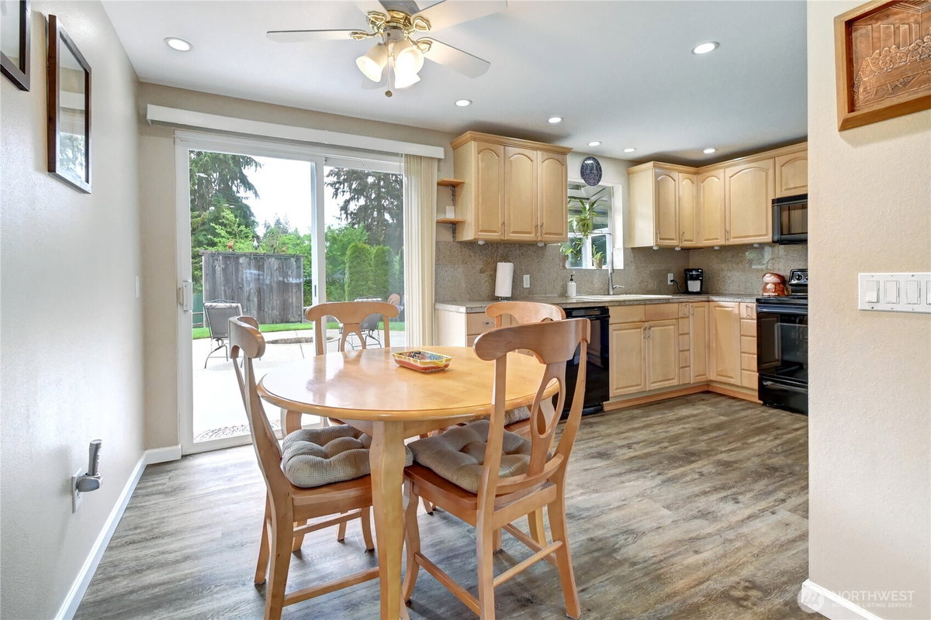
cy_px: 310
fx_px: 388
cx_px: 466
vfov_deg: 77.3
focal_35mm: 15
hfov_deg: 100.4
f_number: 11
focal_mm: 10
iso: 3200
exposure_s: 1/8
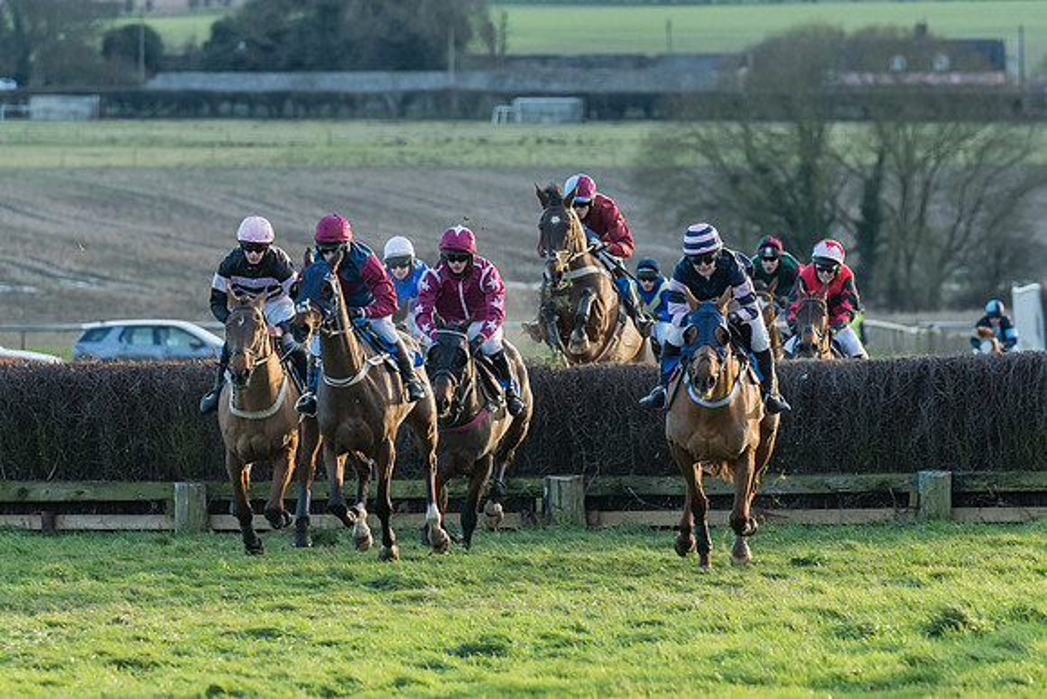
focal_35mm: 381
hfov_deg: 5.4
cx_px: 512
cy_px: 303
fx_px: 11083
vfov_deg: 3.6
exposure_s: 1/1000
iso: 800
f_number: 4
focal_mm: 187
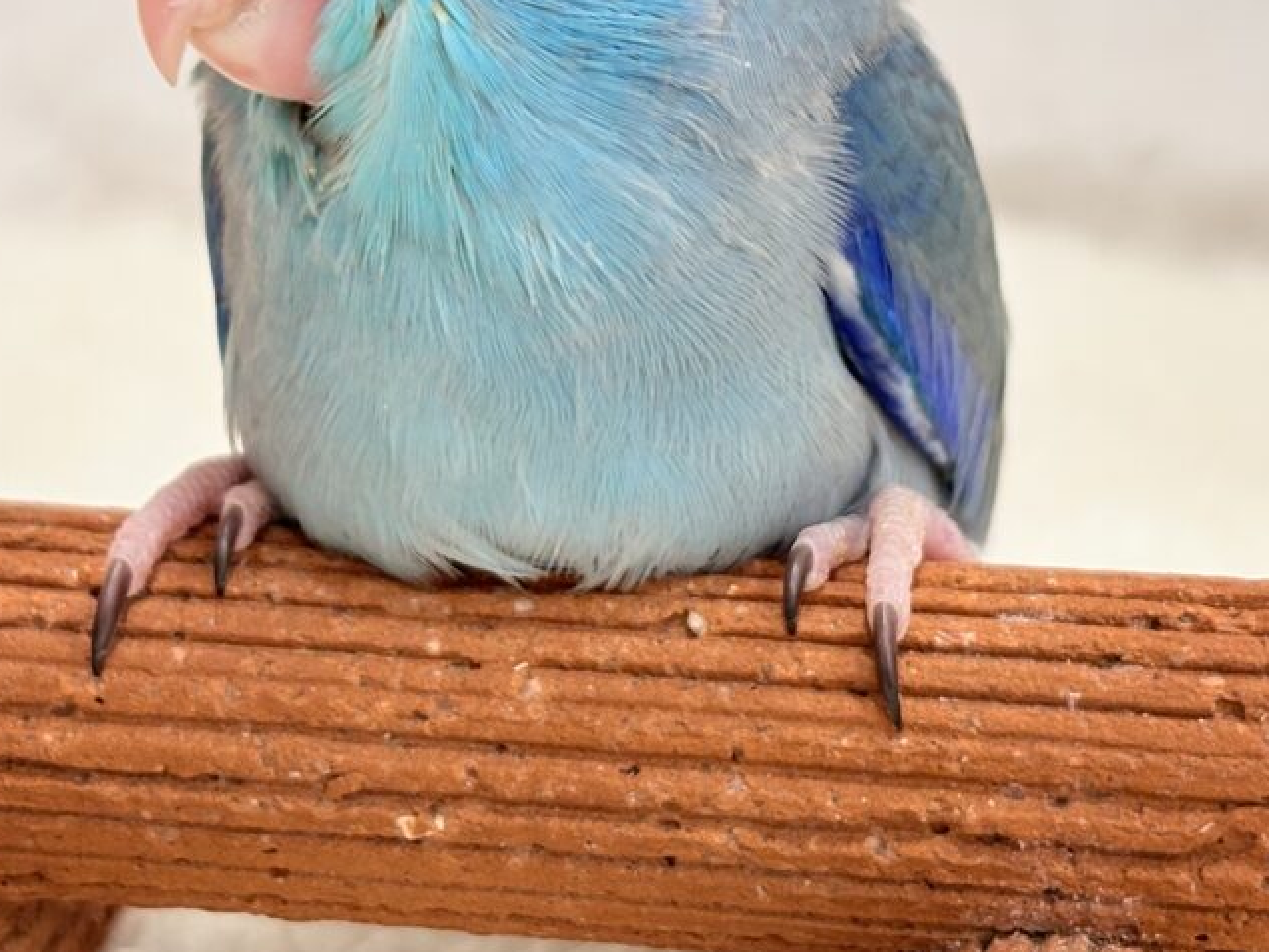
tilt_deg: -10.9
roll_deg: +0.9
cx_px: 655
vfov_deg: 14.9
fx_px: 3593
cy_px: 94
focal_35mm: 98
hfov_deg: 20.0
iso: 64
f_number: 1.6
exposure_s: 1/50
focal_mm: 5.96
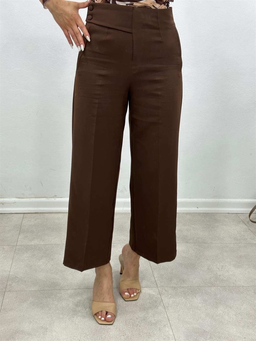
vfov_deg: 39.7
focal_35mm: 48
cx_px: 128
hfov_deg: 30.3
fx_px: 473
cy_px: 170
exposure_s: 1/50
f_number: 1.78
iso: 64
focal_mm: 6.86
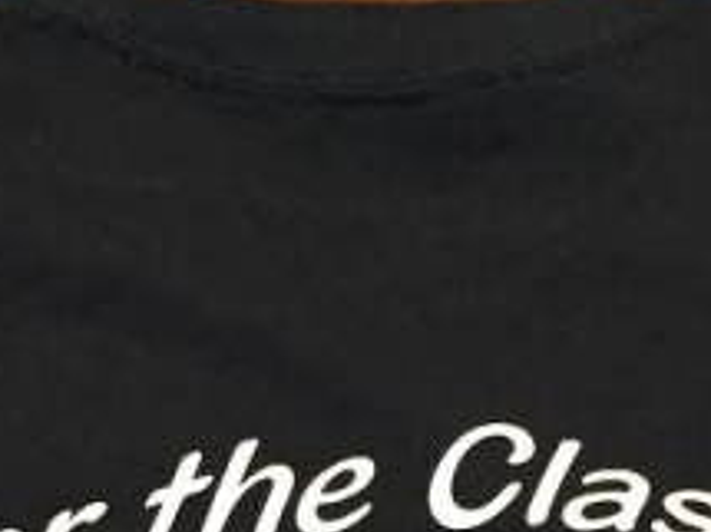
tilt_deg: -69.6
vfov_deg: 12.8
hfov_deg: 18.2
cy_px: 846
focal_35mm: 108
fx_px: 2217
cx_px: 347
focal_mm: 4.15
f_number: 2.2
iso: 250
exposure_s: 1/15
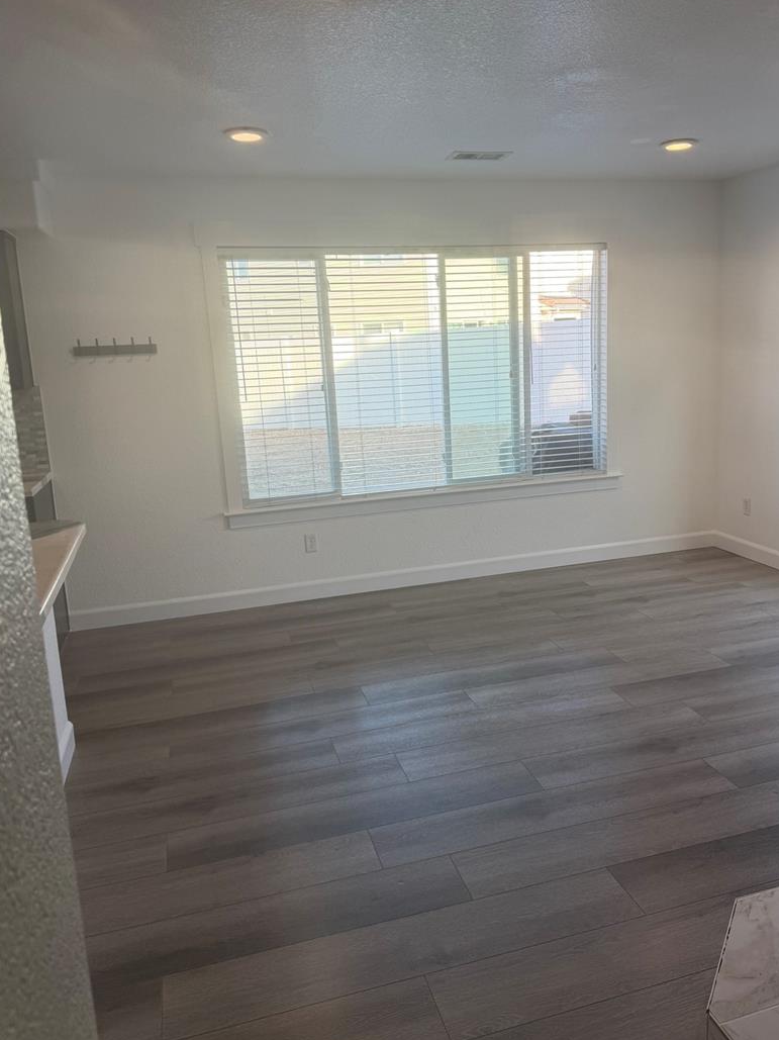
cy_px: 493
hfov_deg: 49.6
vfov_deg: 63.4
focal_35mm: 28
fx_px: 841
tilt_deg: -10.3
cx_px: 447
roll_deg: +1.9
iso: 80
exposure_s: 1/200
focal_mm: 6.76
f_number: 1.78
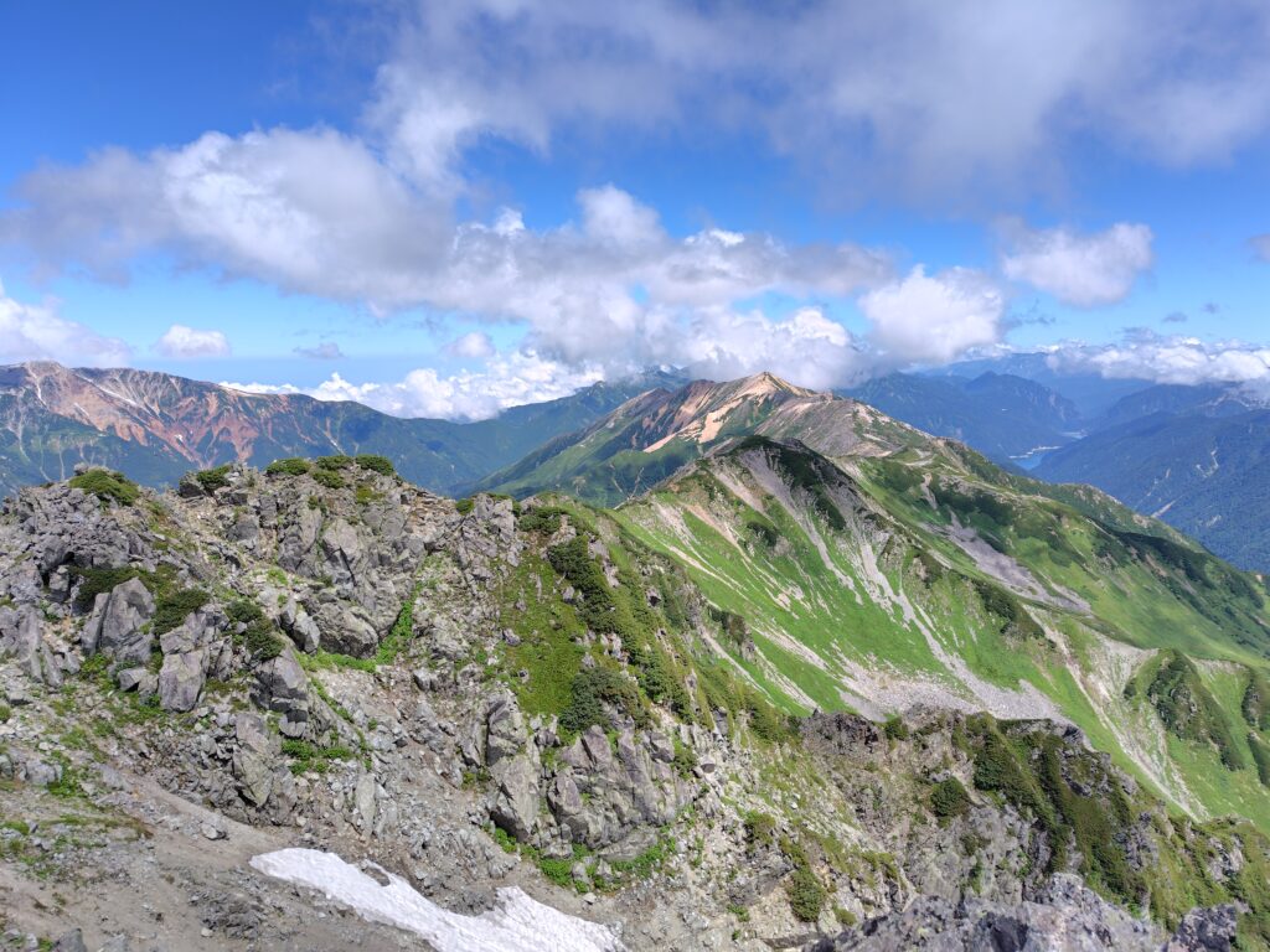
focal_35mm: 23
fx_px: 844
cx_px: 635
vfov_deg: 58.9
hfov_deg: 73.9
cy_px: 476
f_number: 1.9
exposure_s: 1/1872
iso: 50
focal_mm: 5.6
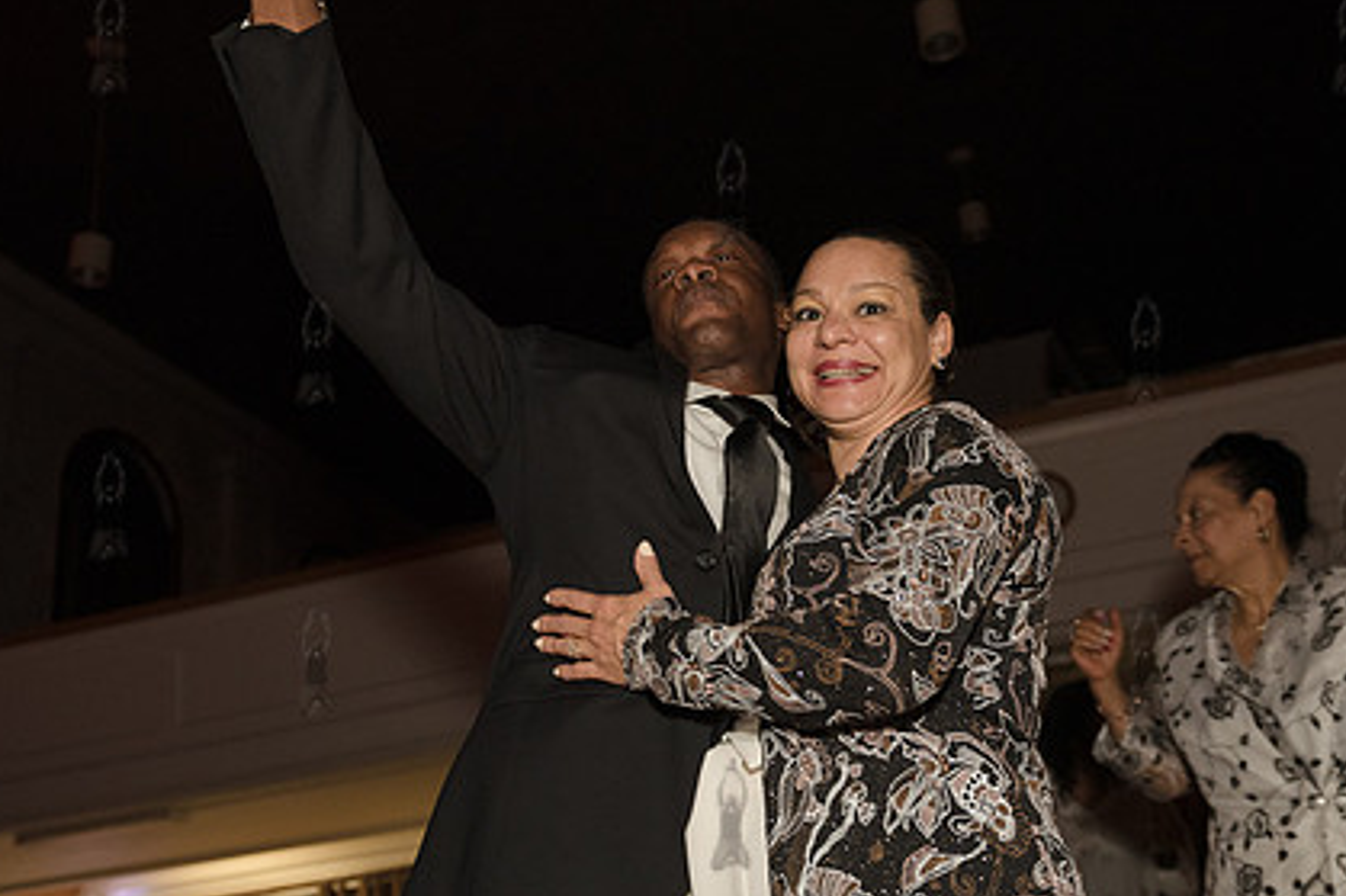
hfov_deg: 53.1
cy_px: 503
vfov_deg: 36.8
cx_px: 729
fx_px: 1345
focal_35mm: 36
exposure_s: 1/250
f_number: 3.5
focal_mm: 26
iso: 2000
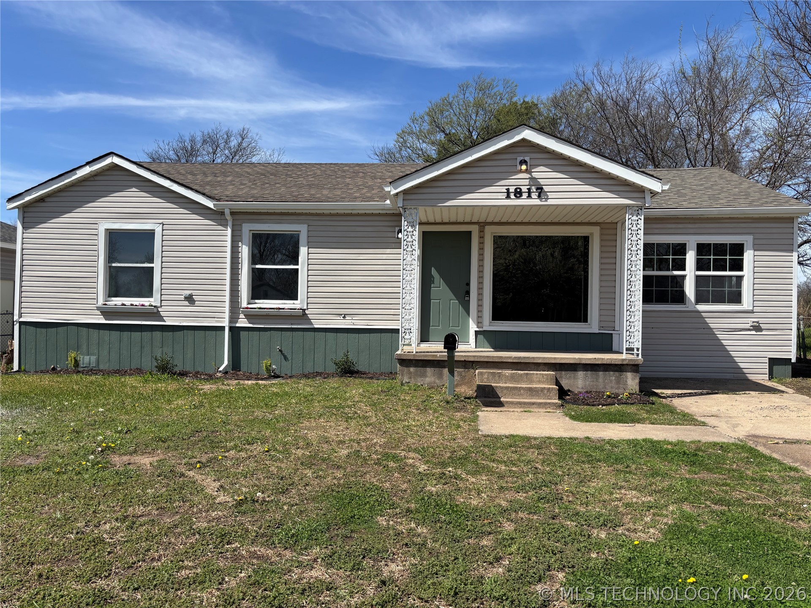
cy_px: 304
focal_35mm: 26
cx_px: 406
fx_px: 609
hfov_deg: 67.3
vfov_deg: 53.1
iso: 50
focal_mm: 5.96
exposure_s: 1/3205
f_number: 1.6
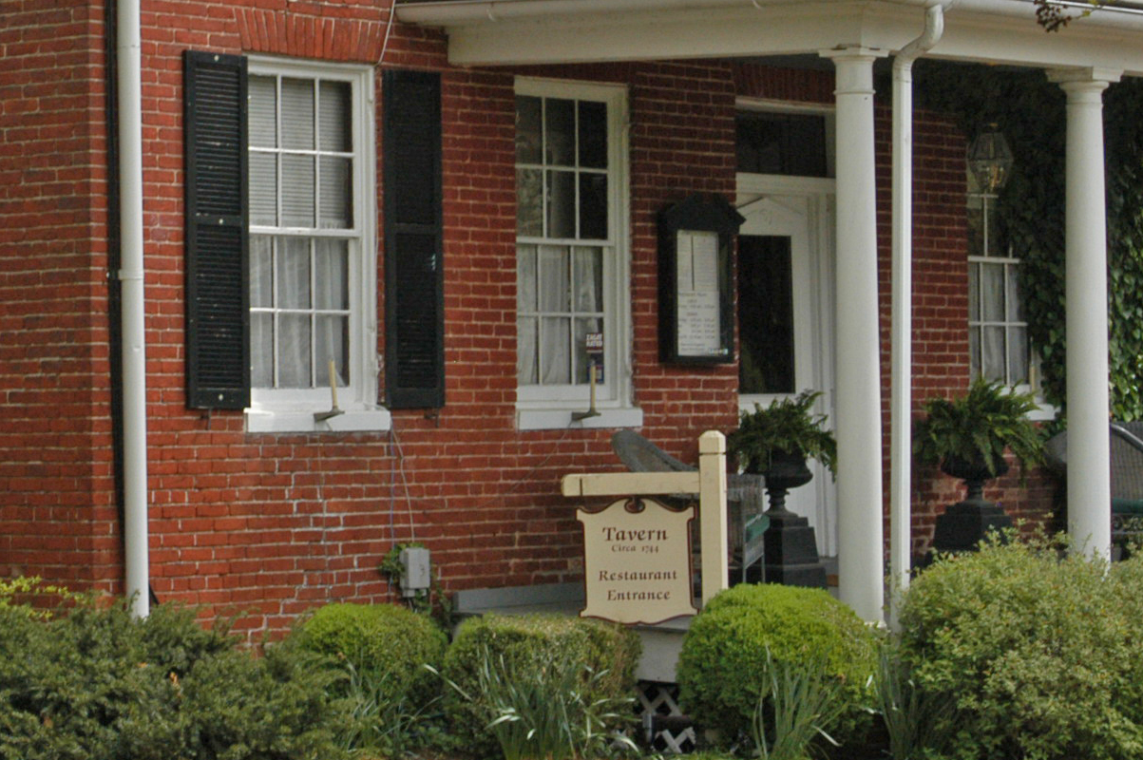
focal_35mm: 120
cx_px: 272
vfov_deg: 11.4
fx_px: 3807
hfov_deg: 17.0
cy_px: 121
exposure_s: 1/350
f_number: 10
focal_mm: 32
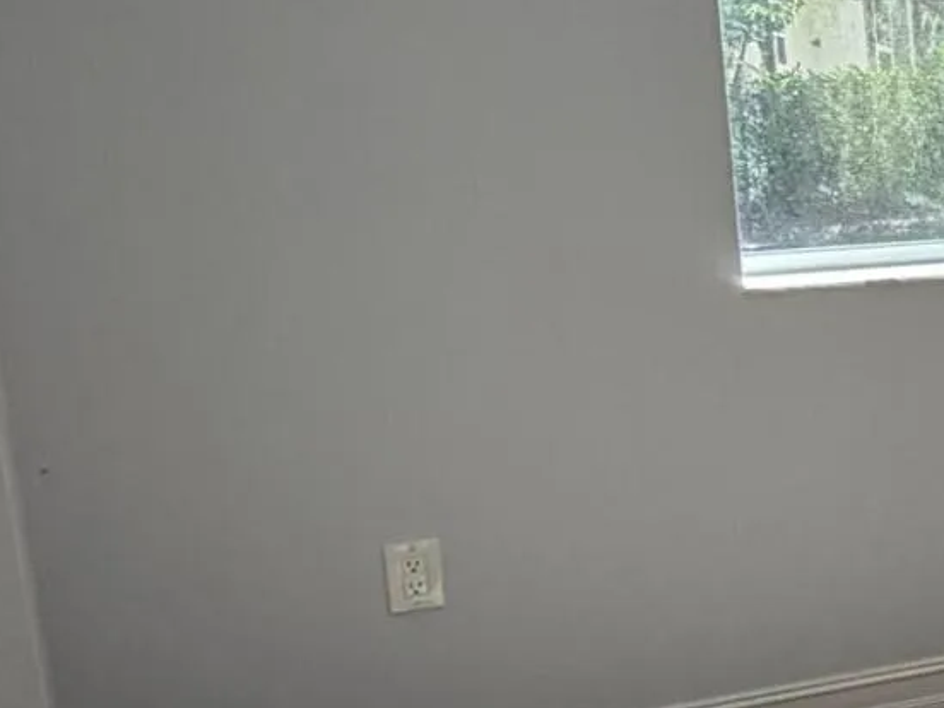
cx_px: 1739
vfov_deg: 20.2
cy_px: 369
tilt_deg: -12.6
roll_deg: -1.2
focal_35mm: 73
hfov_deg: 19.4
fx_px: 1991
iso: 64
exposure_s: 1/120
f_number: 2.2
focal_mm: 2.22
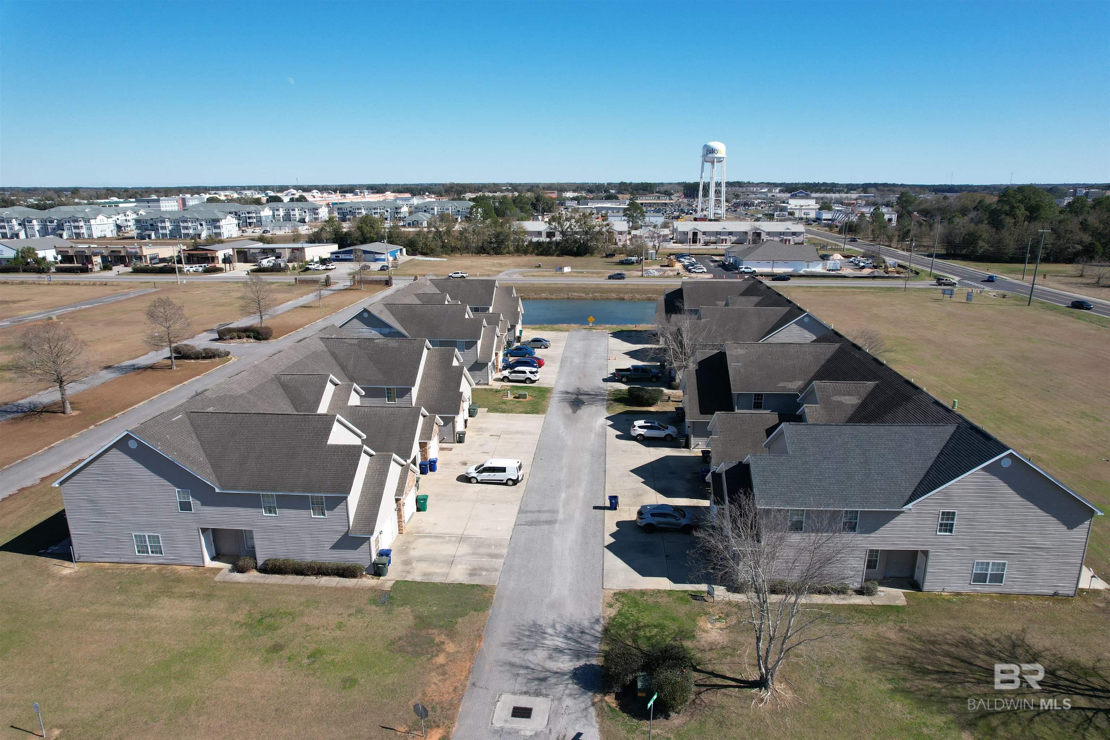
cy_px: 370
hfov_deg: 78.6
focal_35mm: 22
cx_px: 555
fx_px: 678
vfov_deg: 57.2
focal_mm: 8.38
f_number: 2.8
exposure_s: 1/2000
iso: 110
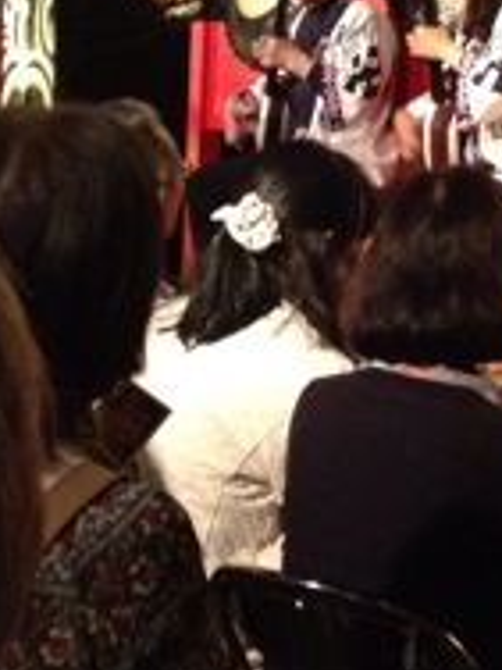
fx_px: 2301
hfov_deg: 12.3
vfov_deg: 16.3
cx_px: 491
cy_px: 68
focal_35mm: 119
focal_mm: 4.28
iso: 500
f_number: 2.4
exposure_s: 1/15
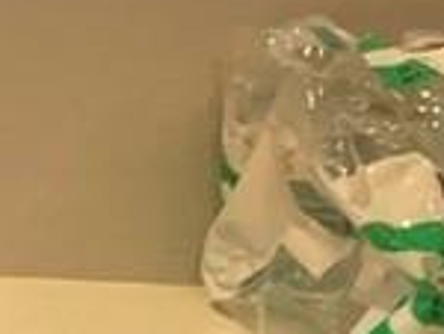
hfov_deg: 8.5
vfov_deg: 8.3
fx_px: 2274
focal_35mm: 177
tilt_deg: -11.5
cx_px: -1051
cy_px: -139
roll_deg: -1.0
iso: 160
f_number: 1.6
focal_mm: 4.2
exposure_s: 1/60
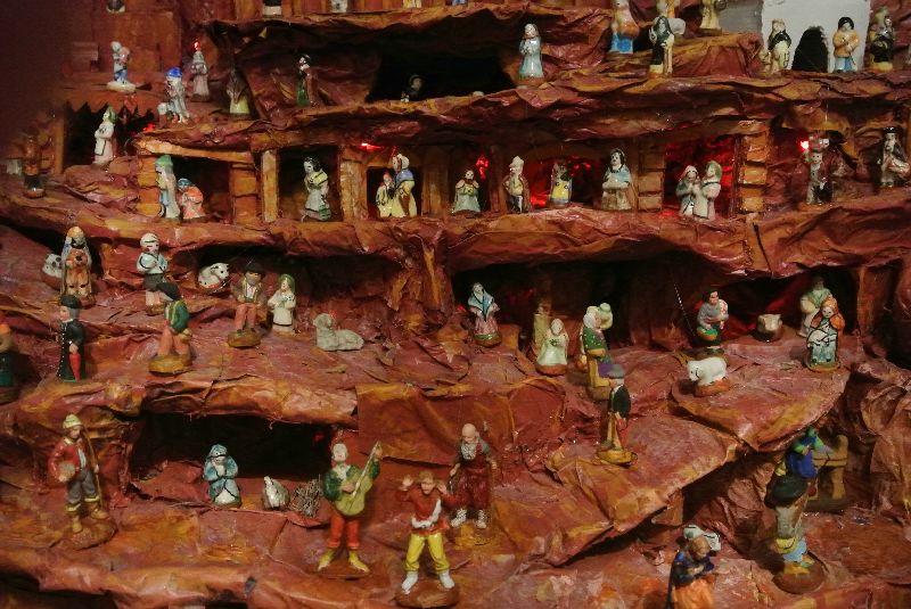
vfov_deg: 37.9
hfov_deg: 54.4
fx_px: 886
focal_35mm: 35
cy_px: 304
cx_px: 456
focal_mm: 13.1
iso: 3200
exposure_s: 1/60
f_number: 4
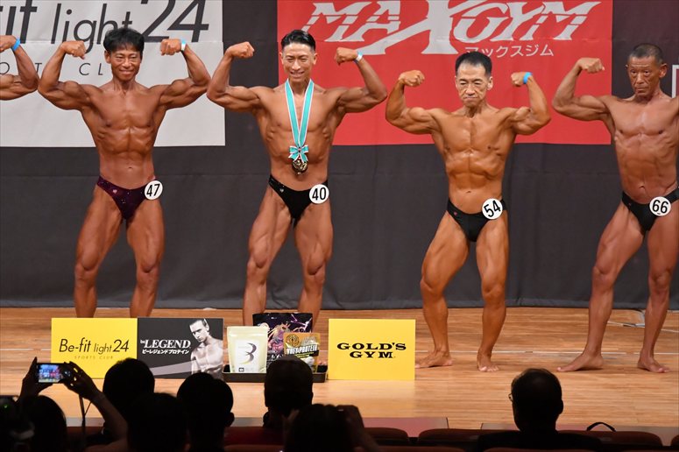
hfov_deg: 8.6
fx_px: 4525
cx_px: 340
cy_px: 226
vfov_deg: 5.7
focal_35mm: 240
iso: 8000
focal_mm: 160
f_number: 5.6
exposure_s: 1/400
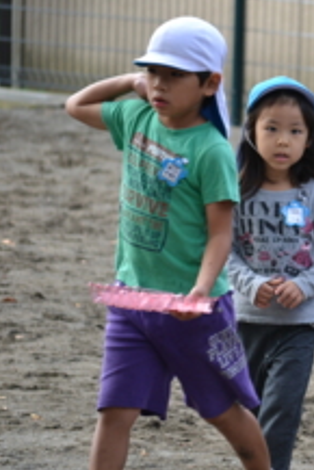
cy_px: 198
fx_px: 5968
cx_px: 379
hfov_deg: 3.0
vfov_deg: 4.5
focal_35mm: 457
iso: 400
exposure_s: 1/250
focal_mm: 165
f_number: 5.3
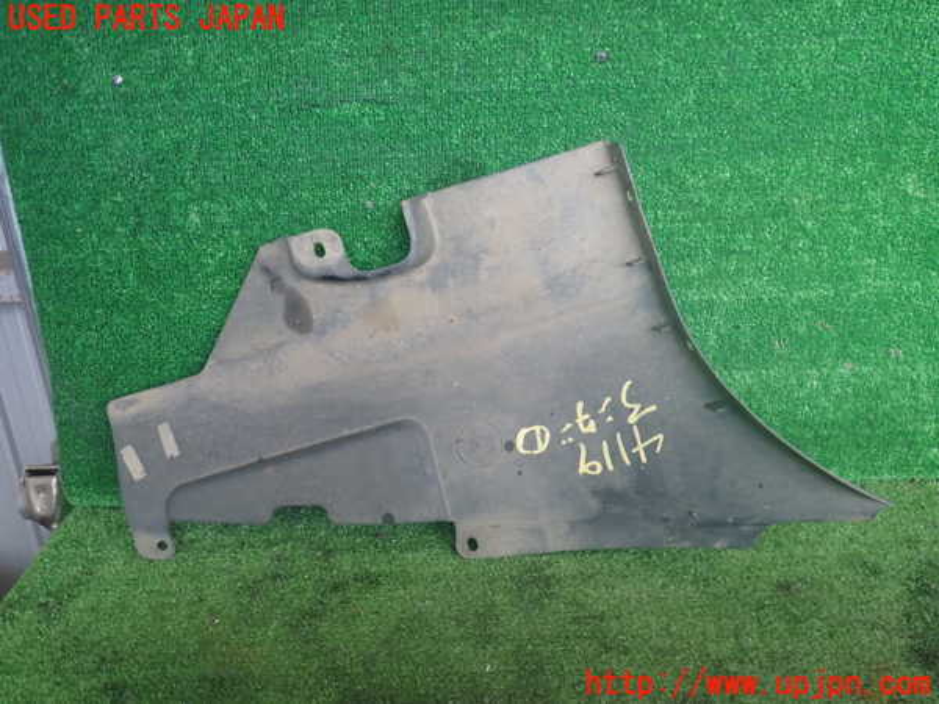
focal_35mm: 30
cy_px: 352
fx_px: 814
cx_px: 470
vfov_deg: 46.8
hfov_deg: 60.0
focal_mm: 5.4
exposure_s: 1/40
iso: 200
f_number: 2.3
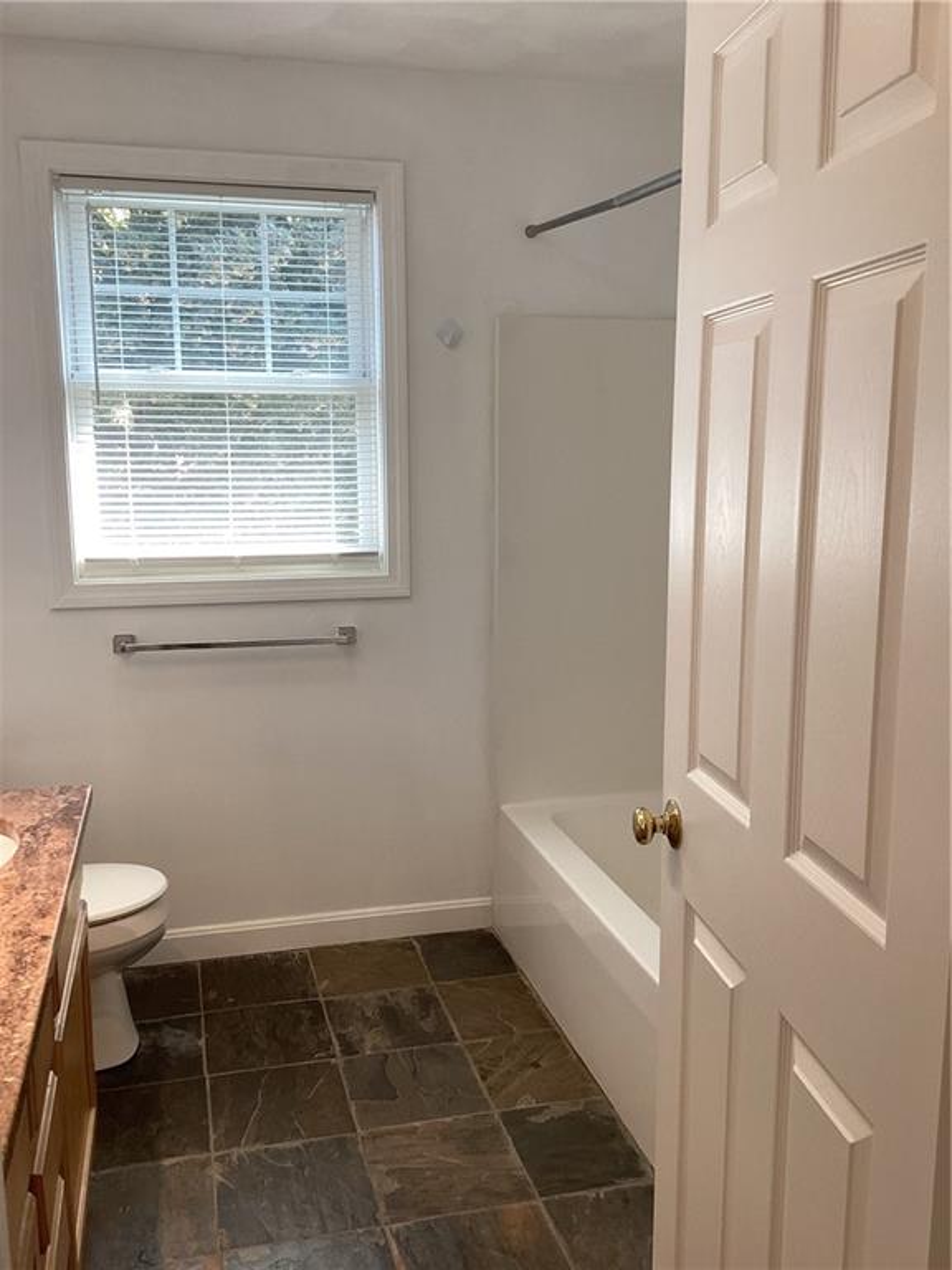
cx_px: 476
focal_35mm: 31
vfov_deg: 58.4
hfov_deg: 45.4
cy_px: 635
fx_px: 1137
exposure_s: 1/60
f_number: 2.4
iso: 64
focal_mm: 3.3
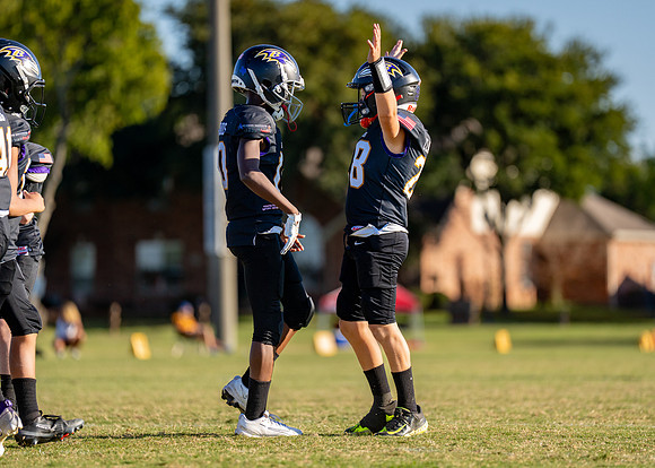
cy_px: 238
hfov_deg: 8.0
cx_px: 344
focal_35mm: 251
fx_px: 4663
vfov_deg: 5.7
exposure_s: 1/3200
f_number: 2.8
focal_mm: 200
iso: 160
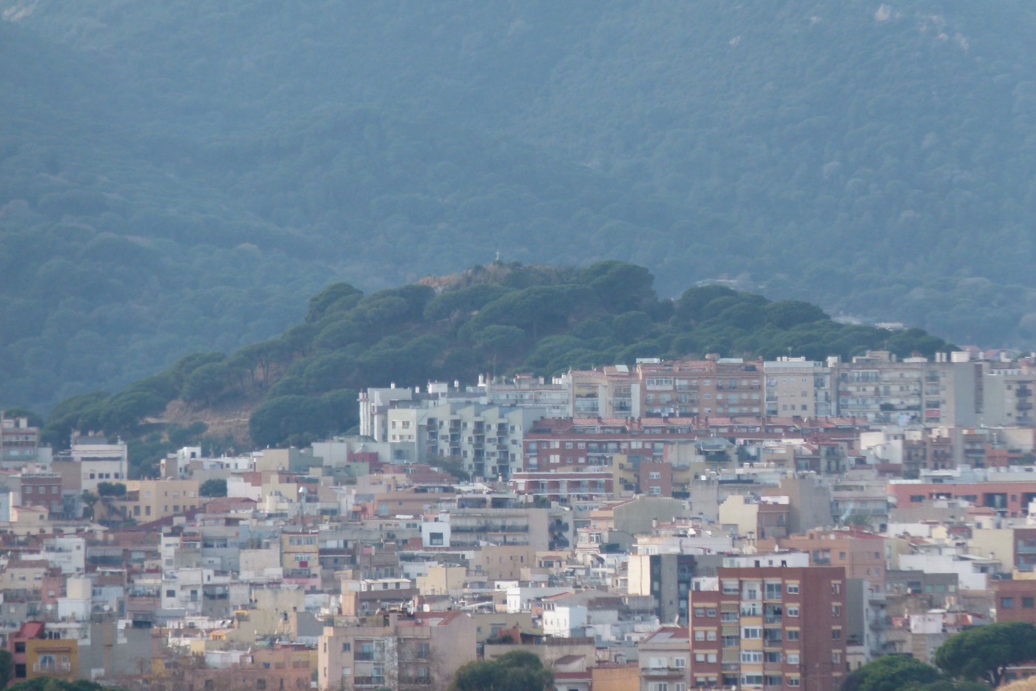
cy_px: 309
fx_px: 17294
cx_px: 518
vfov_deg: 2.3
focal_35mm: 601
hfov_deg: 3.4
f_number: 5
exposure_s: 1/320
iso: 100
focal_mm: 103.8
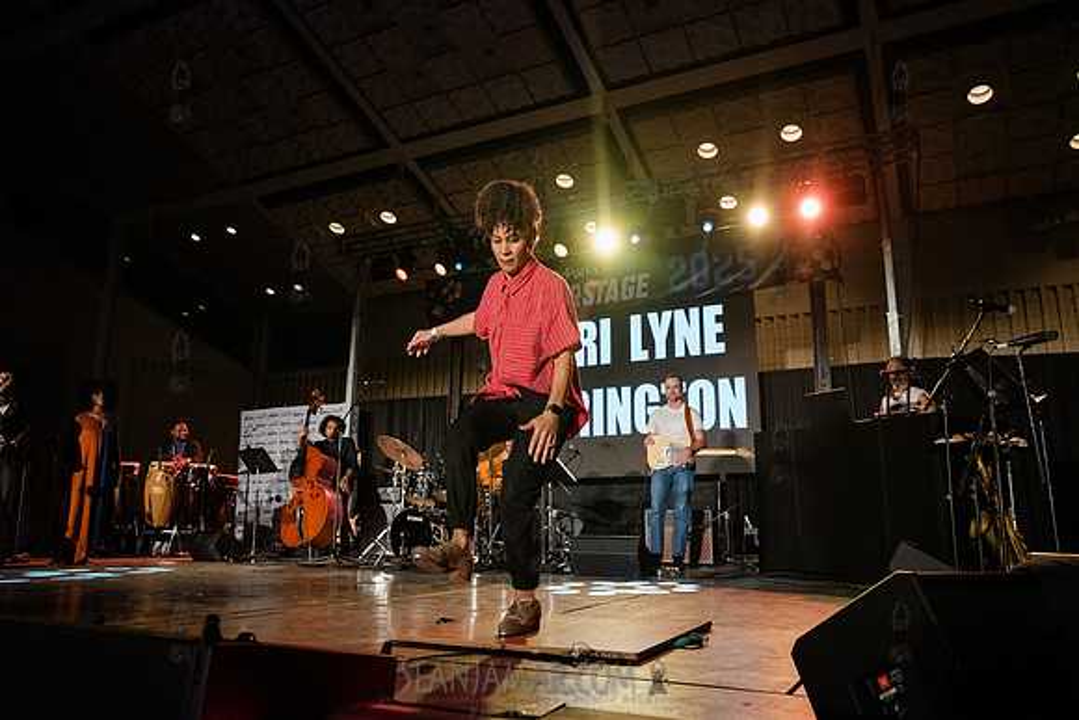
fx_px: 797
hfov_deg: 68.2
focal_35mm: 27
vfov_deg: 48.6
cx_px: 540
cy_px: 360
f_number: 5
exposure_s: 1/640
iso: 6400
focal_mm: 26
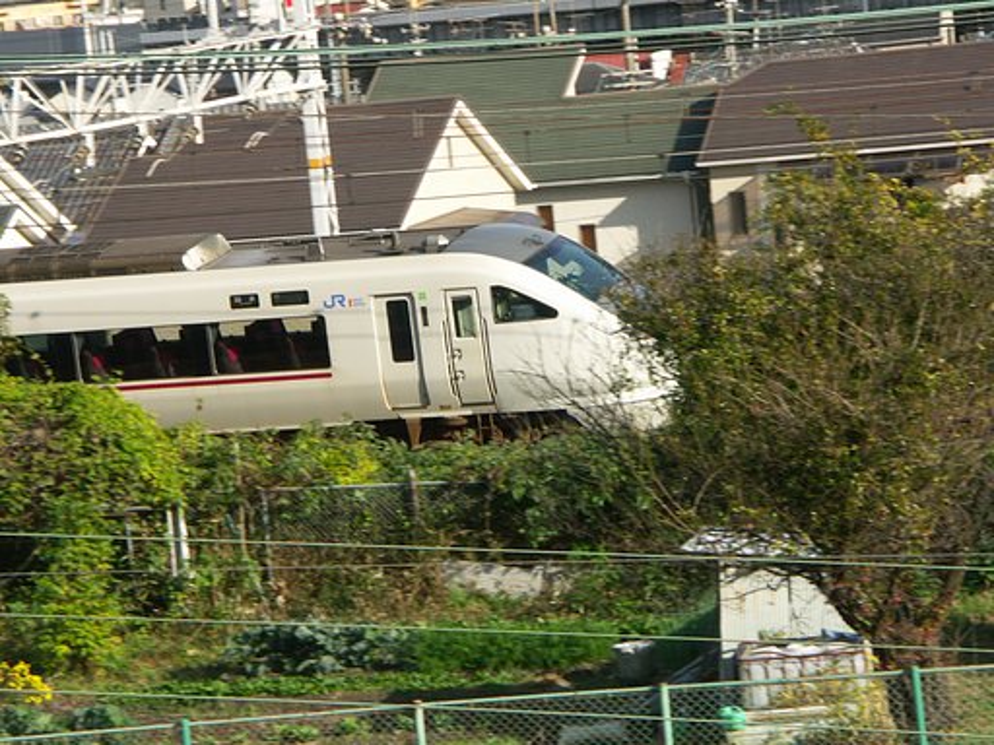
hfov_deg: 12.2
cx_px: 497
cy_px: 372
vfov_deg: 9.2
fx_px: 4652
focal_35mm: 162
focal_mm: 41.44
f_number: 7.1
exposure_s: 1/250
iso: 100
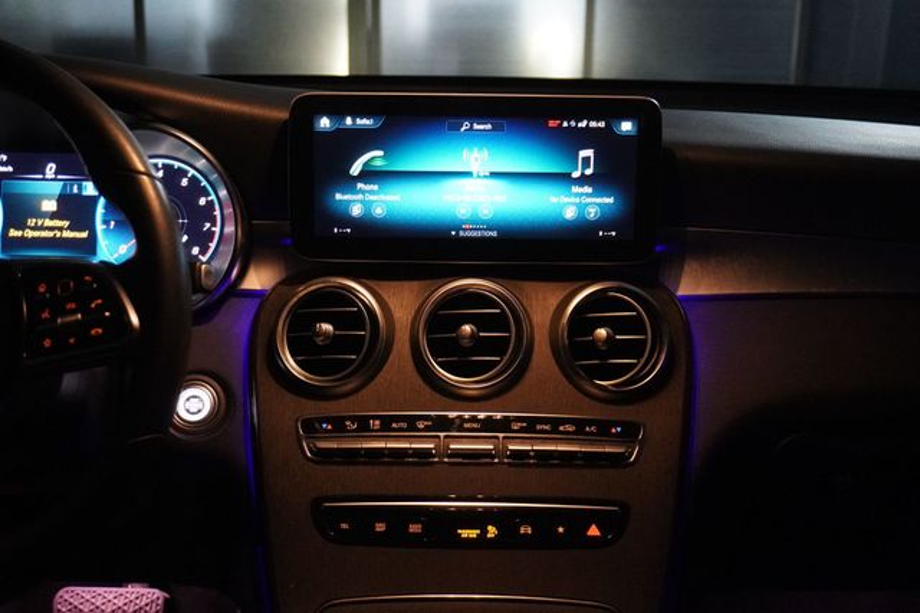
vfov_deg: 29.8
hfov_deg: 43.6
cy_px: 306
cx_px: 460
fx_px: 1149
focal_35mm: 45
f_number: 5
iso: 6400
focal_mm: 30
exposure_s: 1/40
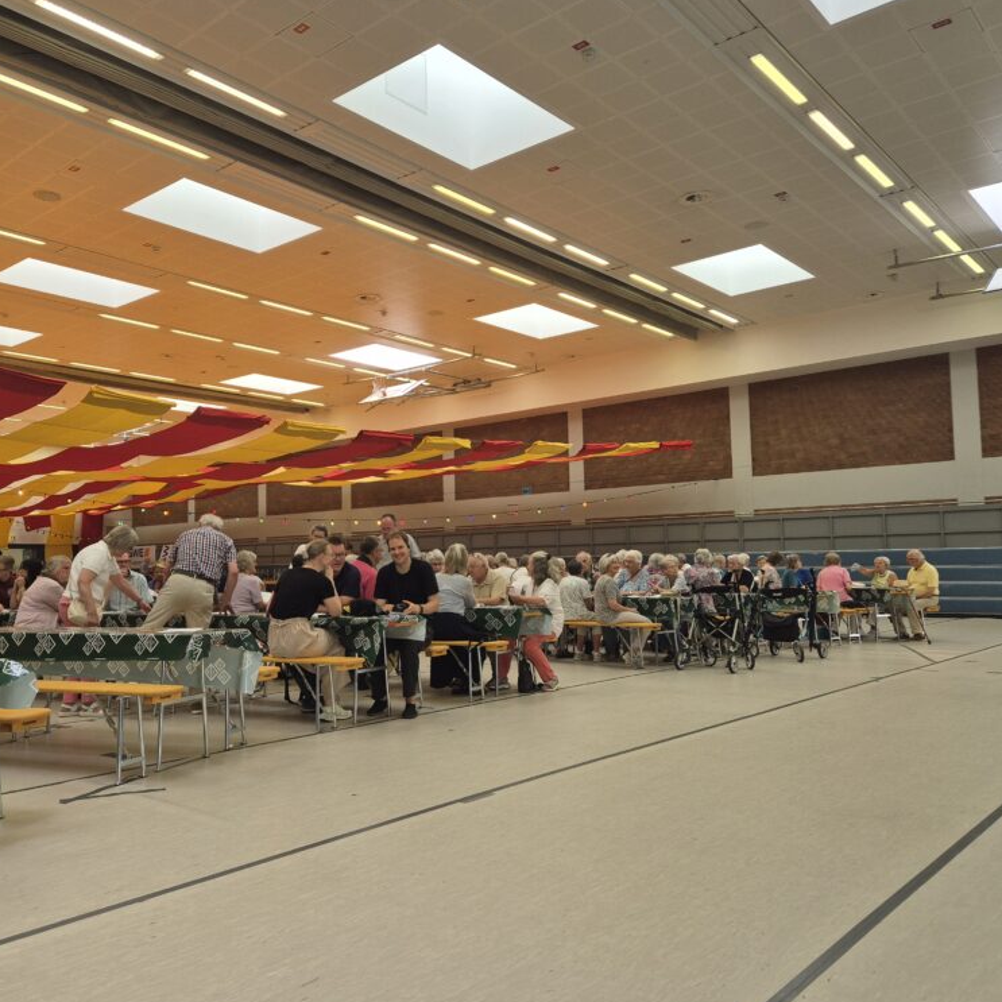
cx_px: 432
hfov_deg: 57.1
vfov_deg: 57.3
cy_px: 504
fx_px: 917
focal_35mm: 28
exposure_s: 1/180
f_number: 1.8
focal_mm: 5.4
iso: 50
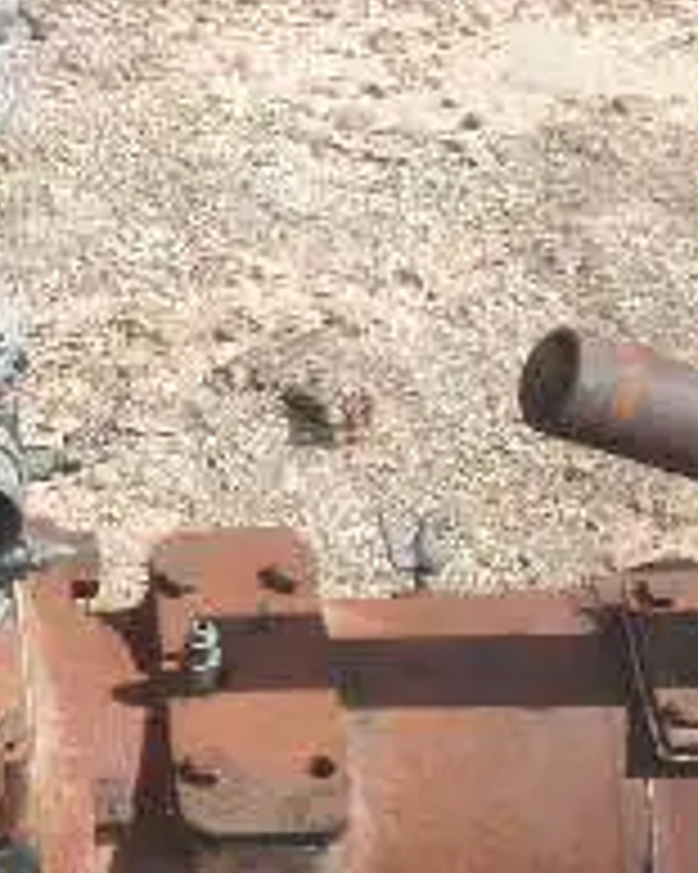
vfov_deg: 13.6
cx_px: -572
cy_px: 562
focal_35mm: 142
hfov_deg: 10.2
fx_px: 3670
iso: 64
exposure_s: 1/80
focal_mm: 7.9
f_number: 9.6
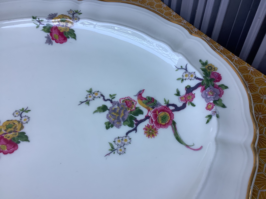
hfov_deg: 58.4
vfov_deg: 45.4
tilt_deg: -46.8
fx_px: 238
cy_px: 100
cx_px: 133
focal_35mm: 31
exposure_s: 1/60
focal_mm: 3.3
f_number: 2.4
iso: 64
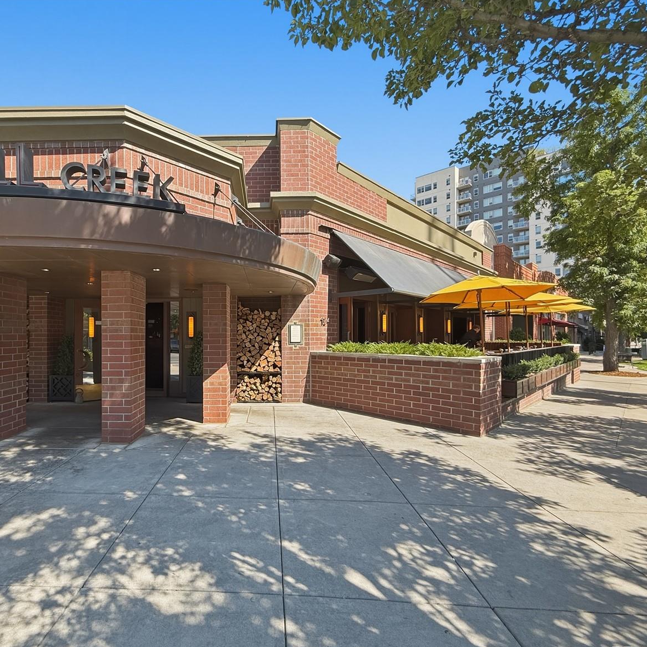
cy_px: 331
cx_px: 257
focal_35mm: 17
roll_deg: +0.8
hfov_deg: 82.9
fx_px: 359
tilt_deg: +2.0
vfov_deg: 84.0
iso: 50
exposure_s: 1/445
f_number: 2.2
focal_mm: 2.2
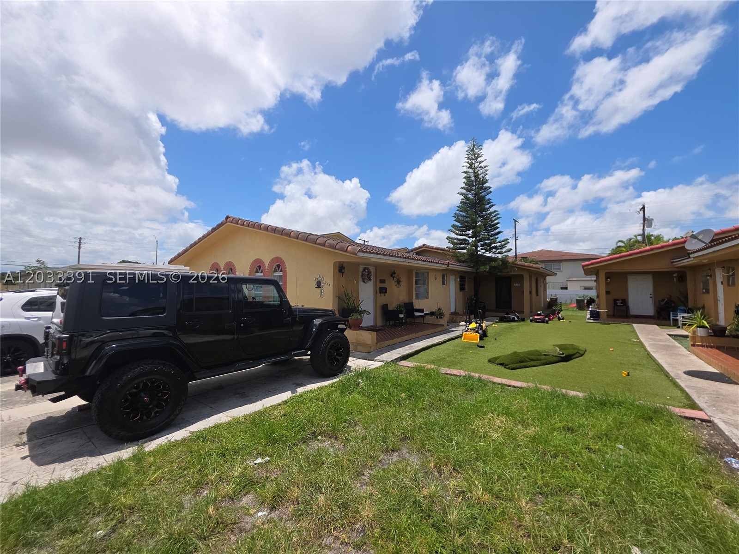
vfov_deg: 89.9
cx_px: 370
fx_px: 278
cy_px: 277
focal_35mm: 13
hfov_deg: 106.2
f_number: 1.9
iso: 20
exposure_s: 1/1297
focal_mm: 2.2
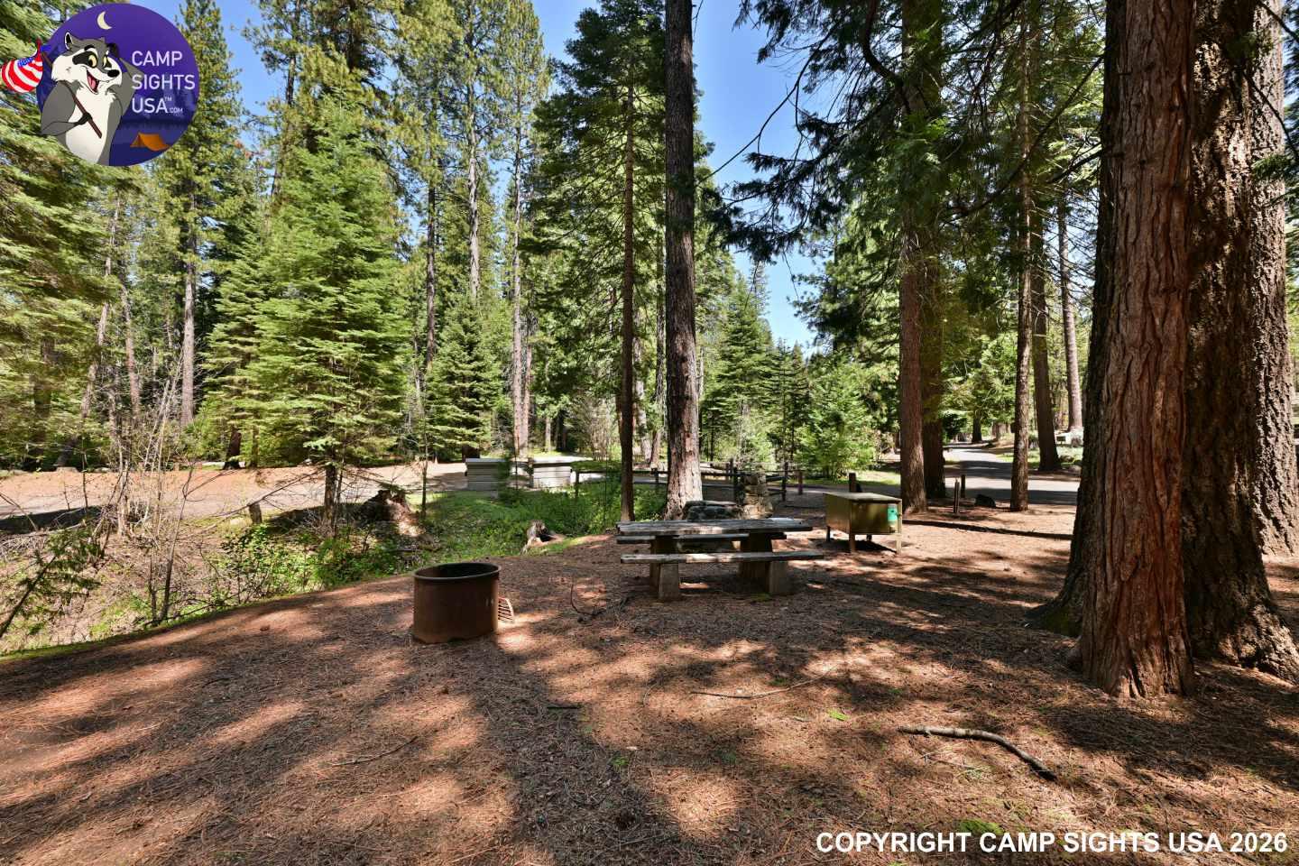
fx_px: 505
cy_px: 433
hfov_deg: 104.3
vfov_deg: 81.2
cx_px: 650
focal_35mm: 14
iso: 100
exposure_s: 1/60
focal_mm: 14
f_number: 8
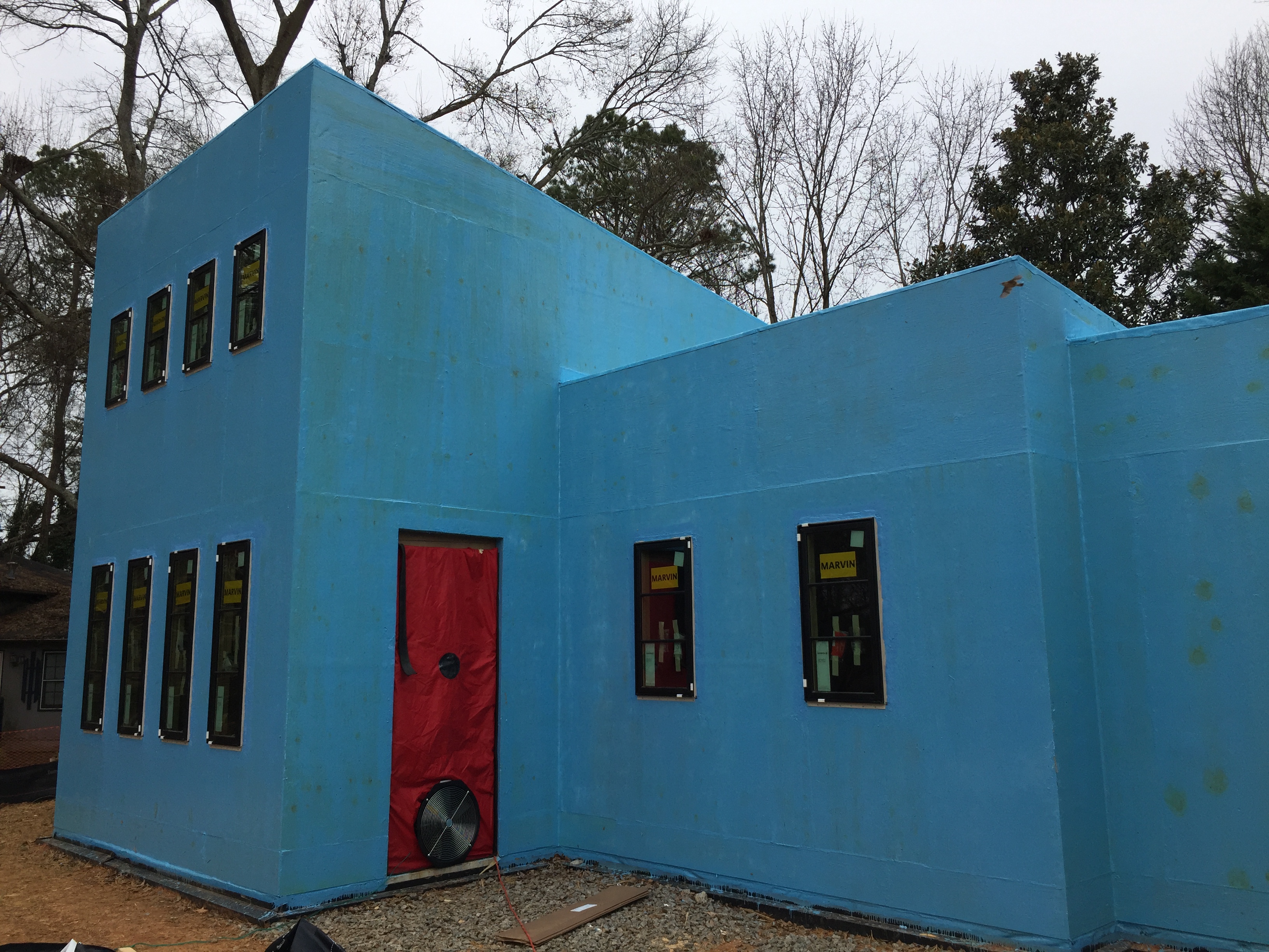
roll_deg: +0.6
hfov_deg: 61.7
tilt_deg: +9.4
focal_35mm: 29
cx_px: 634
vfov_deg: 48.2
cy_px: 476
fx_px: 1063
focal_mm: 4.15
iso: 32
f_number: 2.2
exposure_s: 1/807
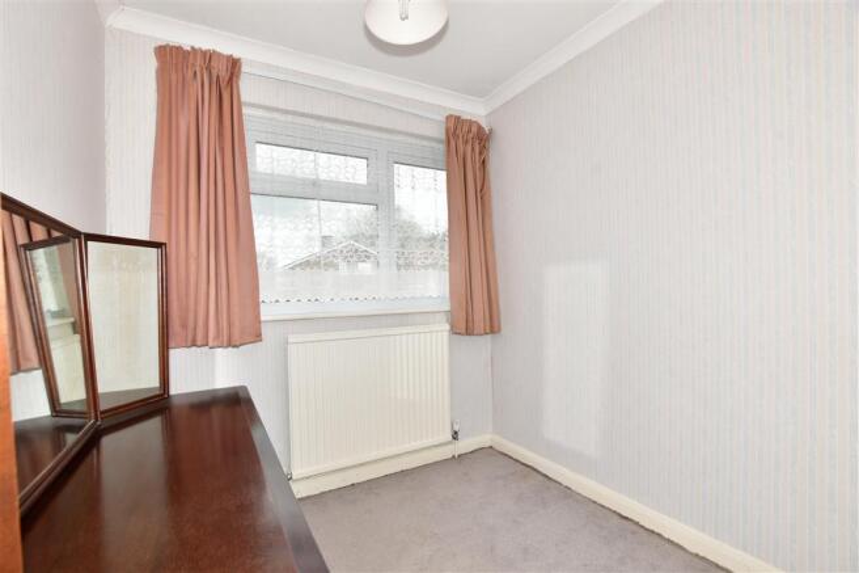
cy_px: 286
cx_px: 430
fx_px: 358
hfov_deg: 100.4
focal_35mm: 15
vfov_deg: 77.3
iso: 400
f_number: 7.1
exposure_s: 1/250
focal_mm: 10
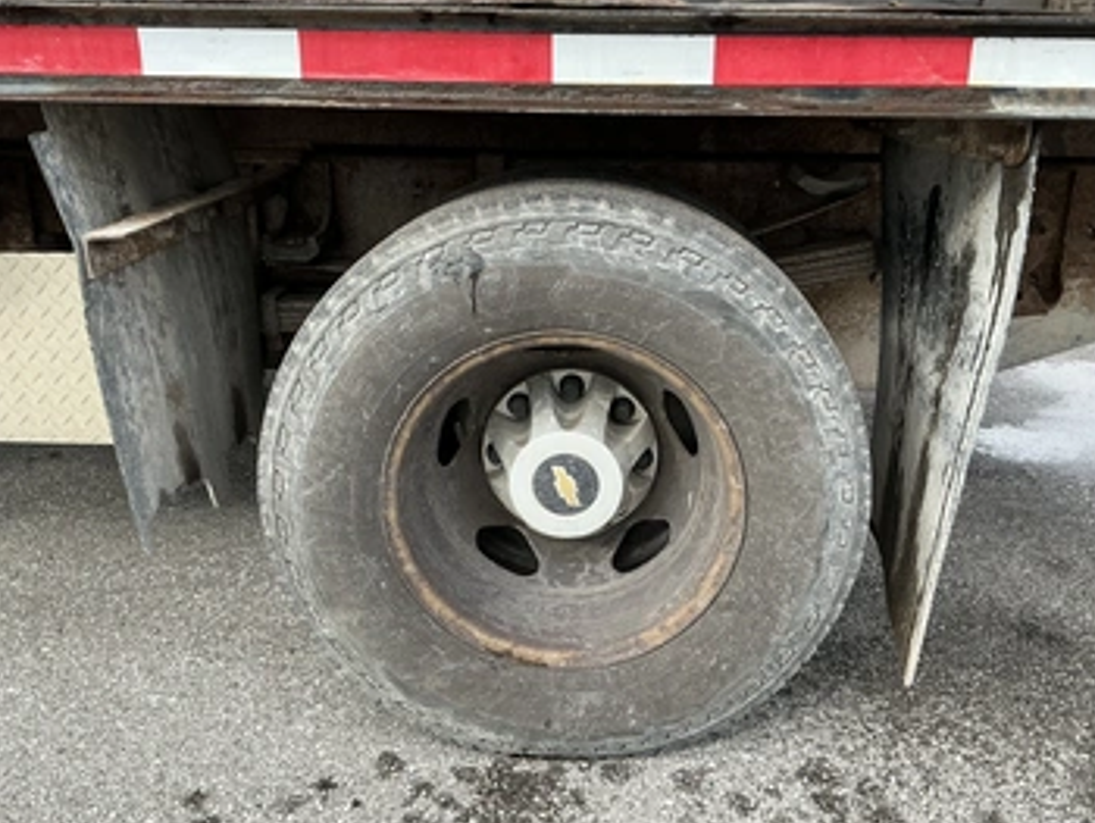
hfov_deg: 56.7
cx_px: 591
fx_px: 1013
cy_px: 432
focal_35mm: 32
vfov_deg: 44.2
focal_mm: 3
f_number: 1.8
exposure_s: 1/180
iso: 20
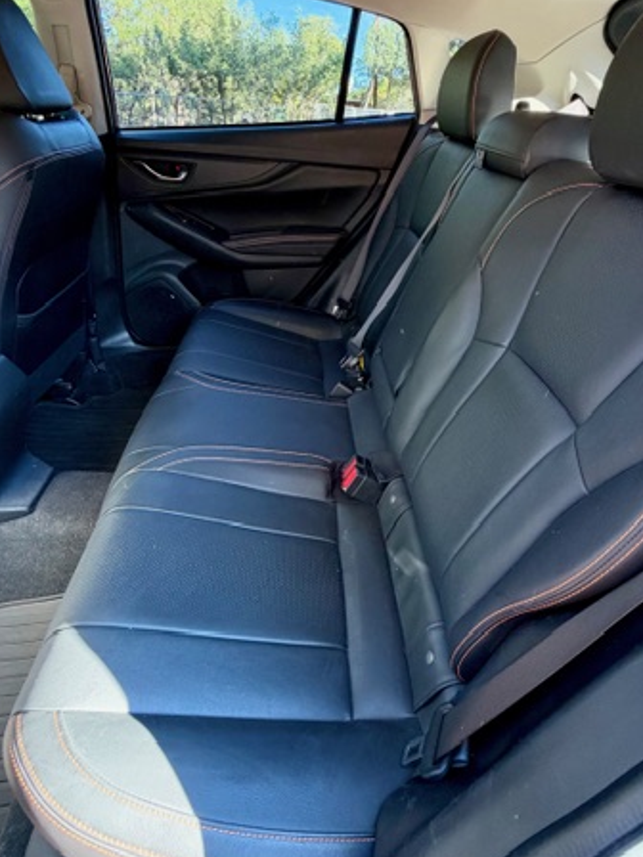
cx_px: 367
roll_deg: -2.0
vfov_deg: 81.4
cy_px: 375
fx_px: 495
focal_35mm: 20
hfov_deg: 65.7
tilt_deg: -24.2
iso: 320
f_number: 2.2
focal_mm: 2.22
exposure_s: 1/73
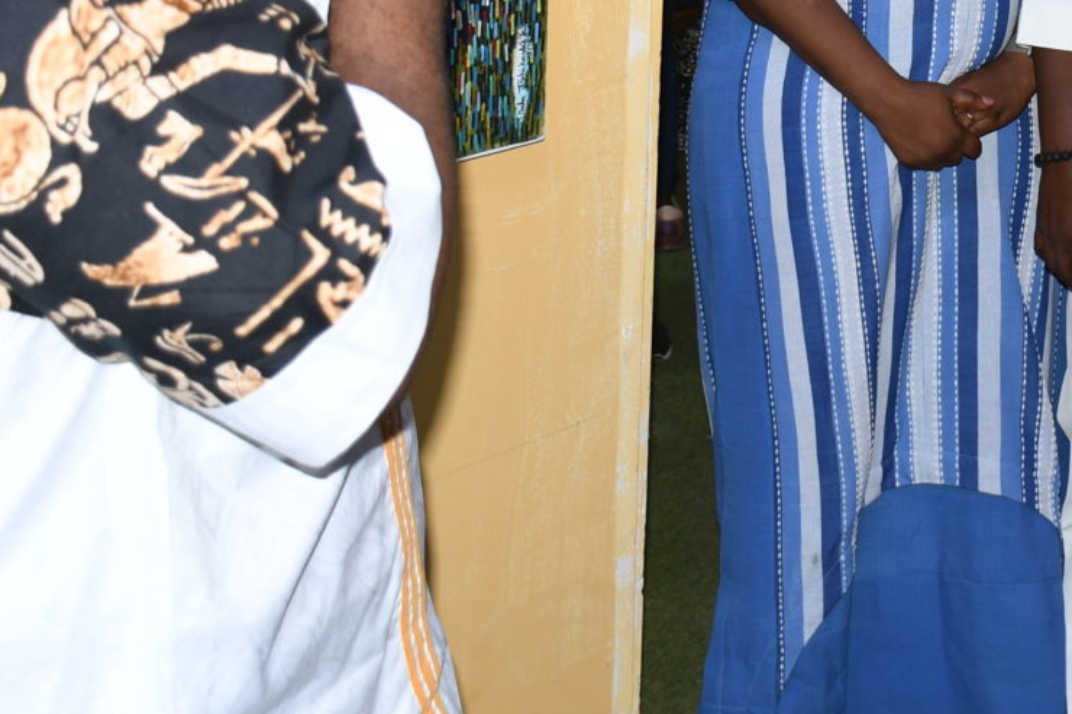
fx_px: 2471
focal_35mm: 83
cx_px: 1007
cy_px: -257
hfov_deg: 23.7
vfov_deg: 15.5
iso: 200
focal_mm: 20
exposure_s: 1/60
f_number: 3.5
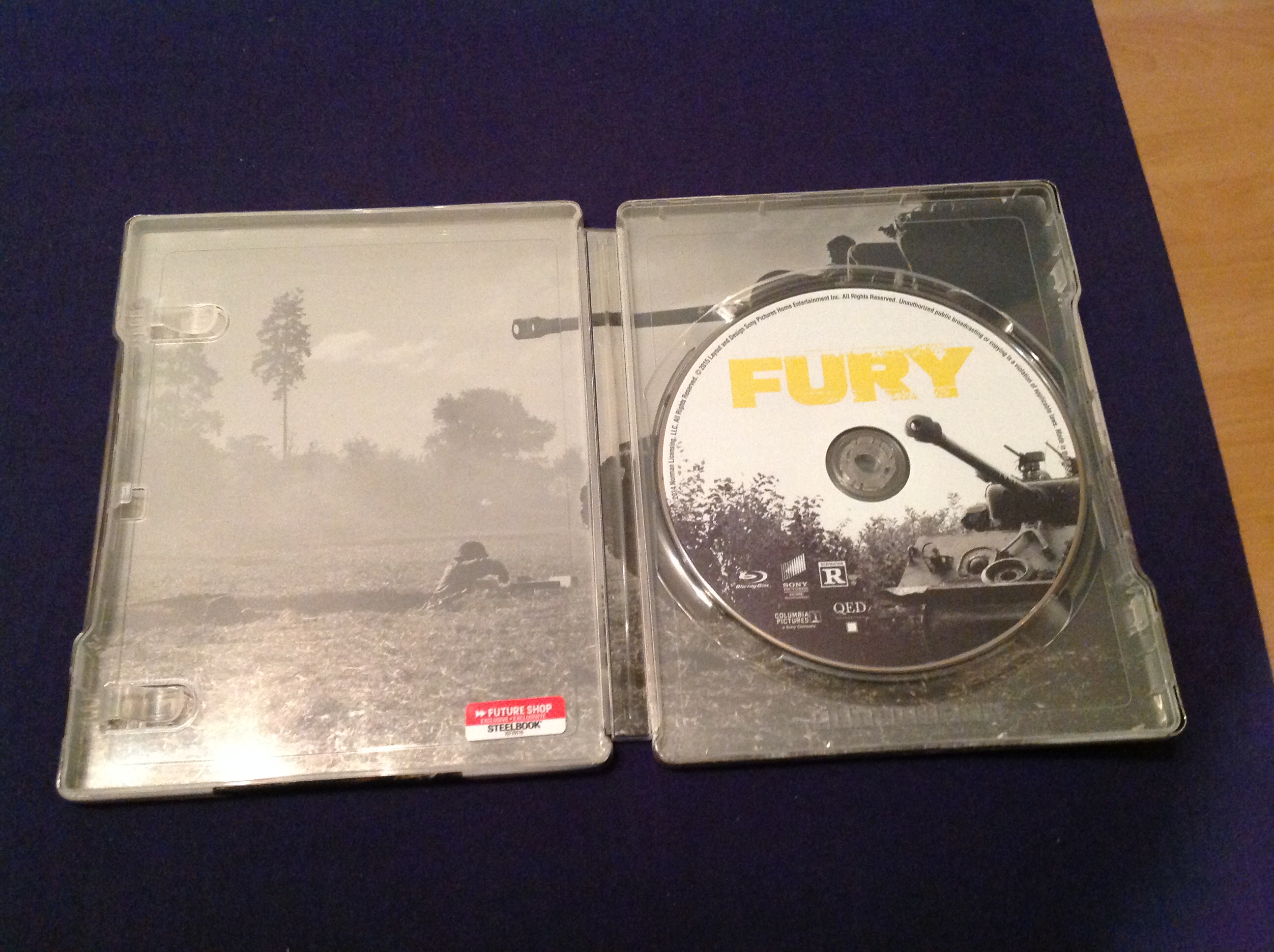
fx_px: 1286
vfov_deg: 40.6
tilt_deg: -63.3
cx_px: 637
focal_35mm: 35
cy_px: 476
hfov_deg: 52.7
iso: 500
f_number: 2.4
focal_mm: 4.28
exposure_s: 1/17
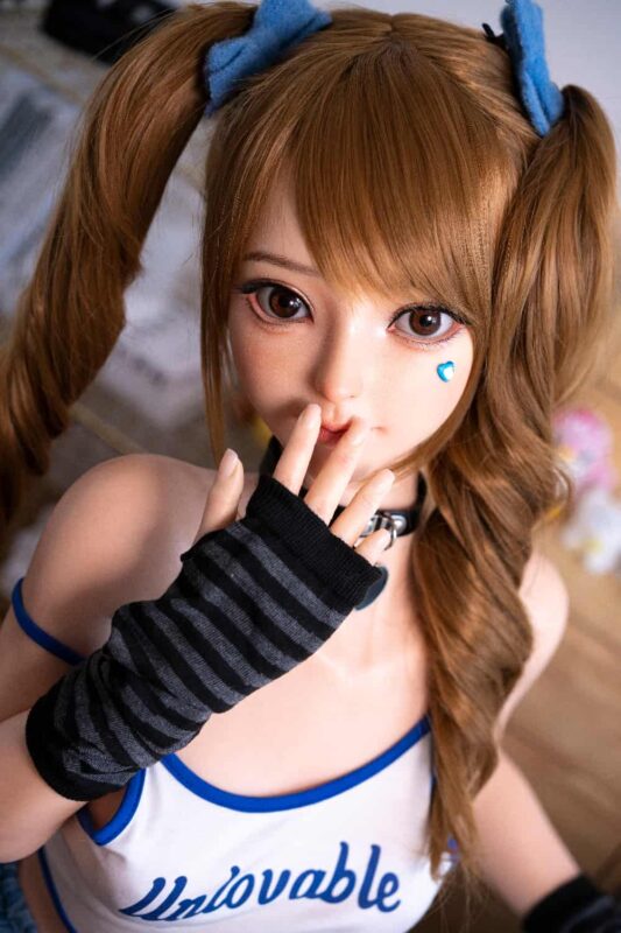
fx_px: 1424
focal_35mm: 55
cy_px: 466
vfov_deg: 36.3
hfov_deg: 24.6
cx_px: 310
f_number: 3.5
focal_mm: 55
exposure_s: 1/200
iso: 320
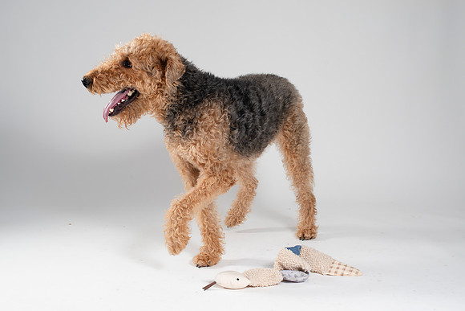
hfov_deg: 37.4
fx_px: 687
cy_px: 156
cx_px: 243
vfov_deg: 25.4
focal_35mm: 53
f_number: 7.1
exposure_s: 1/200
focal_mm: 50
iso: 250
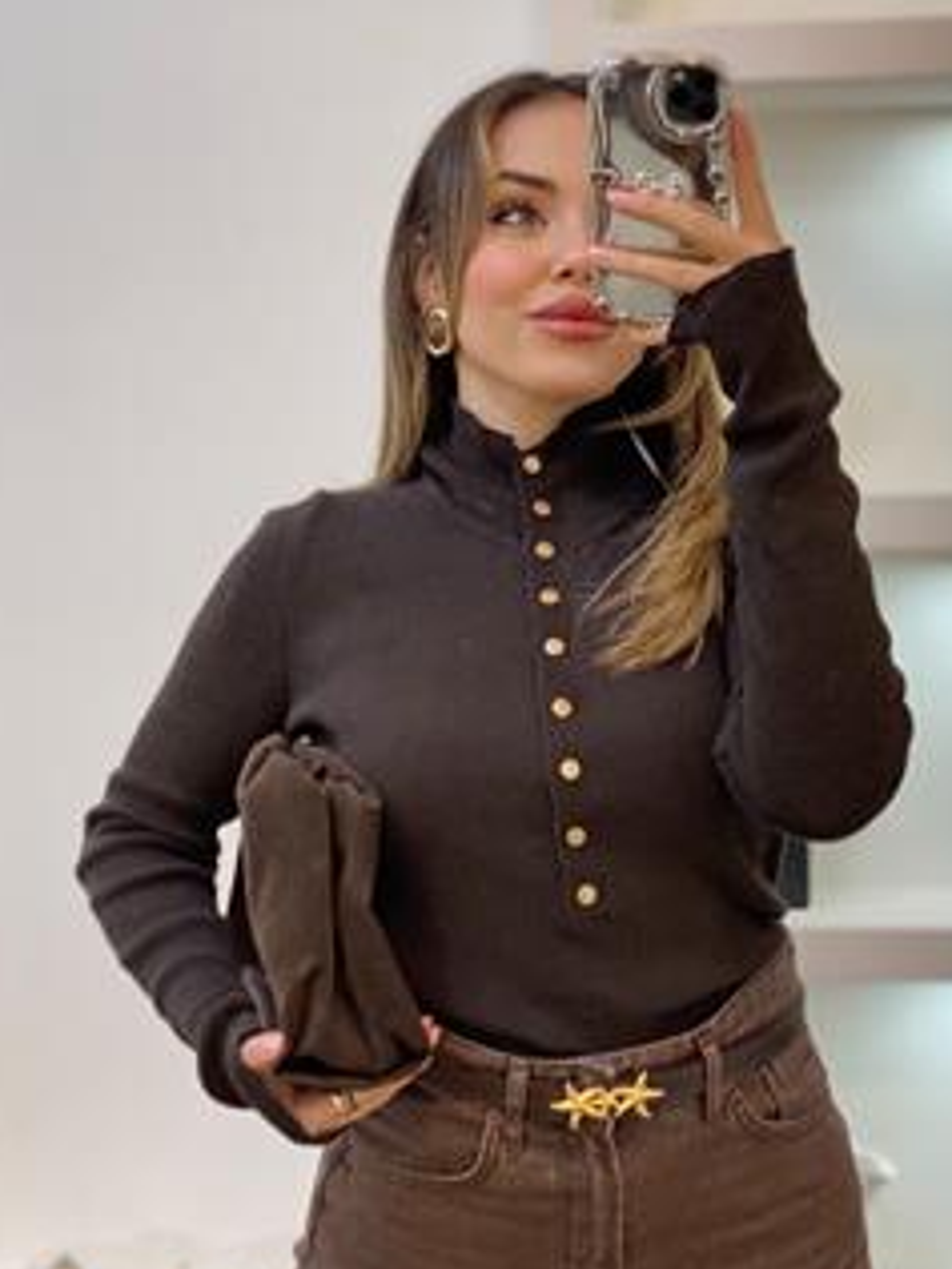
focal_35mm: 68
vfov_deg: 28.6
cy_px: 600
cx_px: 530
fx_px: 2493
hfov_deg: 21.6
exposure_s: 1/100
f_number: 2
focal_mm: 6
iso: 100
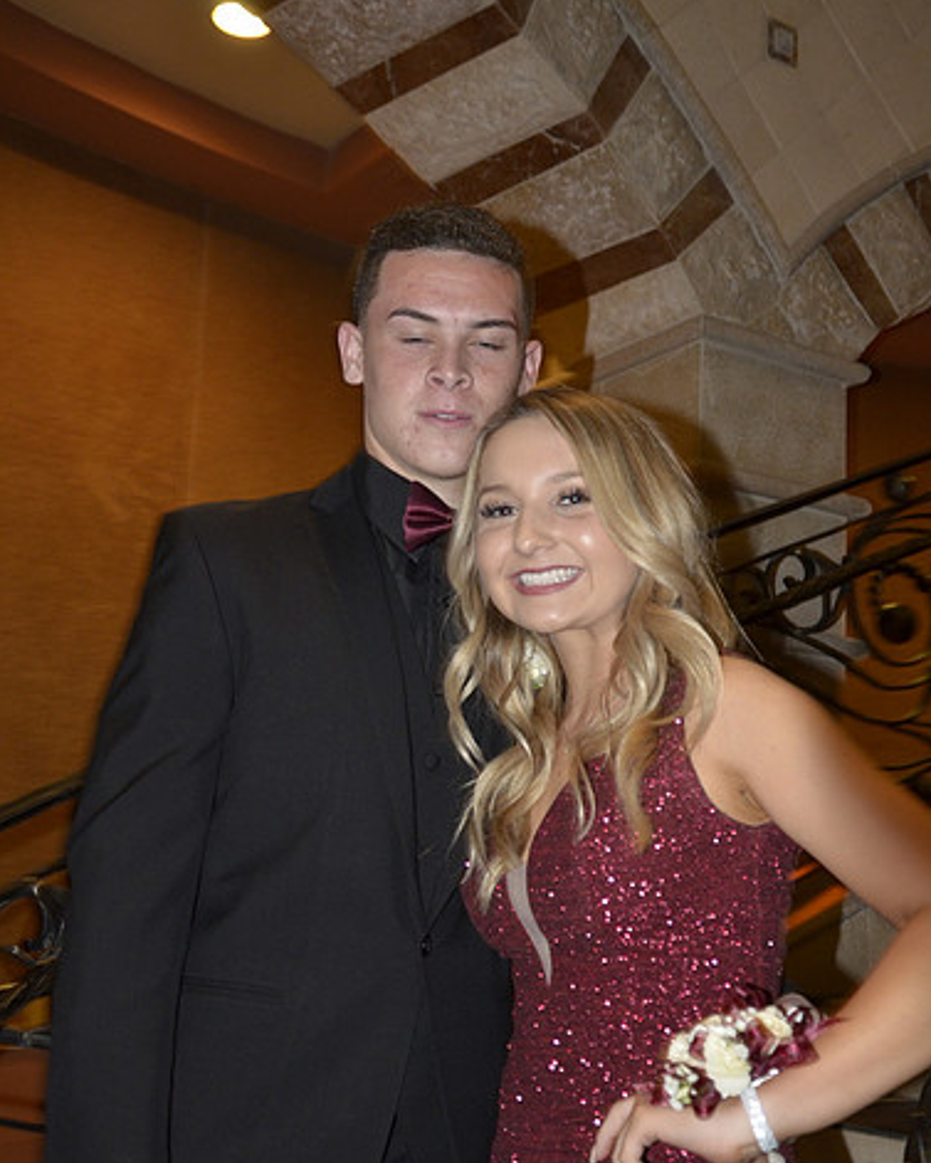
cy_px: 640
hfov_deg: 33.4
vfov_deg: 41.1
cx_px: 467
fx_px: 1549
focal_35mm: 45
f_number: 3.5
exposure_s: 1/30
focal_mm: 26
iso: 800
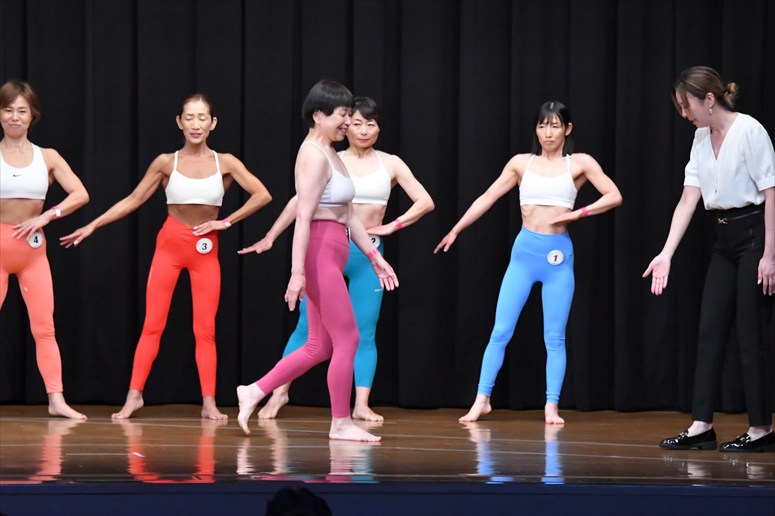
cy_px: 258
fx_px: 4347
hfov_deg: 10.2
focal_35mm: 202
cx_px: 388
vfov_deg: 6.8
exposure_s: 1/400
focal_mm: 135
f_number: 5.6
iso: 8000
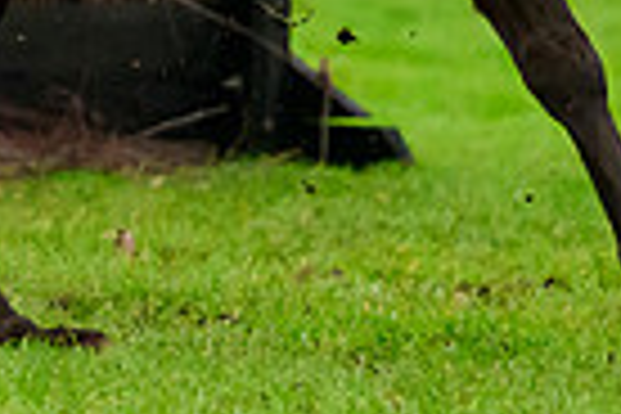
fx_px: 14730
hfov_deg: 2.4
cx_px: -134
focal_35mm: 854
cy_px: -246
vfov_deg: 1.6
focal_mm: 145
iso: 3200
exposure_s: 1/1600
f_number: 2.8
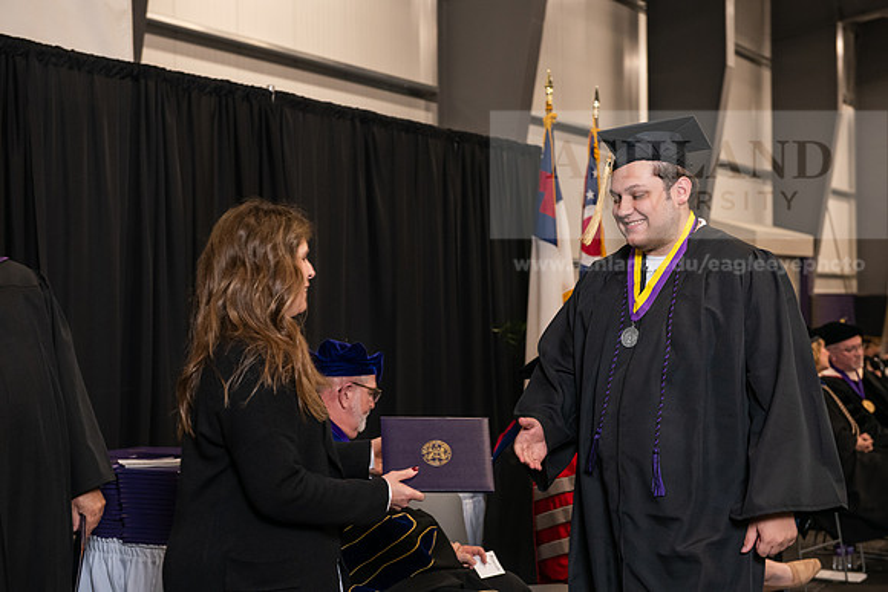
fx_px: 1530
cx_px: 444
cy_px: 296
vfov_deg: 21.9
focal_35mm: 62
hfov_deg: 32.4
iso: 1600
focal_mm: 62
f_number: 5
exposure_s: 1/125
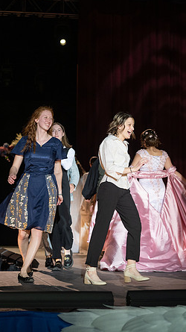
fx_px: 983
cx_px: 138
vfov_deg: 19.1
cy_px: 167
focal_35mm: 112
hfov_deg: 10.8
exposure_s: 1/1000
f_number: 2.8
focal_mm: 70
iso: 500
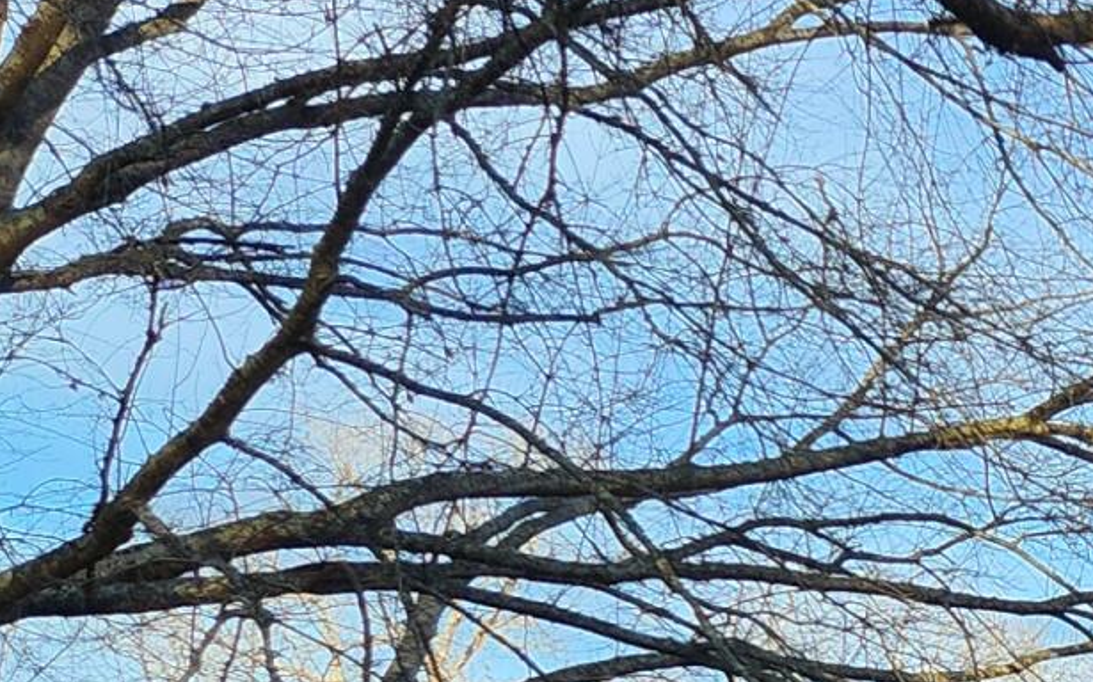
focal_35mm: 119
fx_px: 3544
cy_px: 1268
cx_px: 2124
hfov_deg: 14.7
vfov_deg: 10.3
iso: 20
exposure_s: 1/548
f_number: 1.8
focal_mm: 5.4
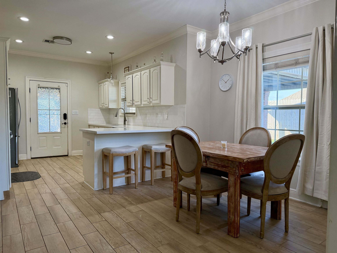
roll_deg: +0.2
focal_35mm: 24
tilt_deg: -2.3
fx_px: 234
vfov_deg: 56.8
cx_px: 168
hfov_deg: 71.6
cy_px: 126
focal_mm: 6.76
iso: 200
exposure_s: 1/158
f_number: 1.78
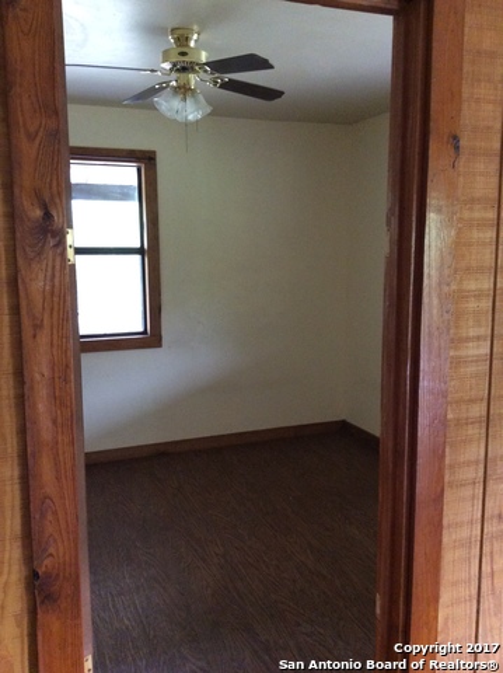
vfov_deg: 56.9
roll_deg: +0.8
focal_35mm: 32
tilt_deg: -7.8
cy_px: 336
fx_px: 621
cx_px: 252
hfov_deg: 44.1
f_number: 2.4
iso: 250
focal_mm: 3.3
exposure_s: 1/24
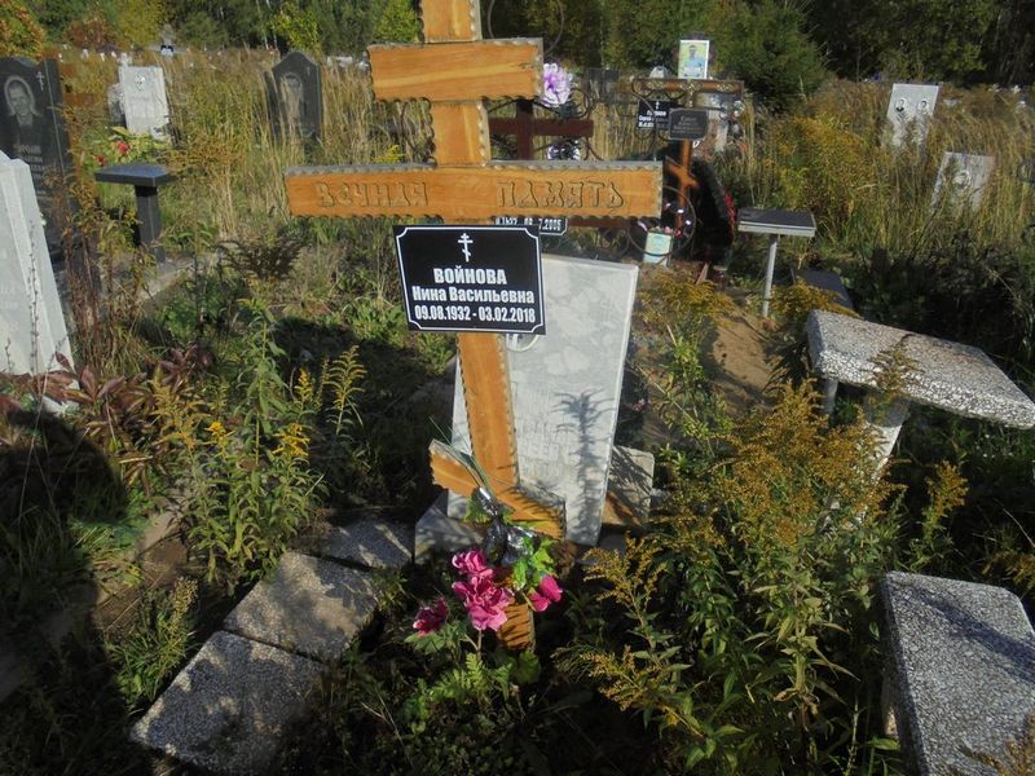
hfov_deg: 67.3
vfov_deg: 53.1
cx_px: 518
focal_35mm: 26
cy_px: 388
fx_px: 777
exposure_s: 1/800
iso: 100
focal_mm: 4.6
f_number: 3.5
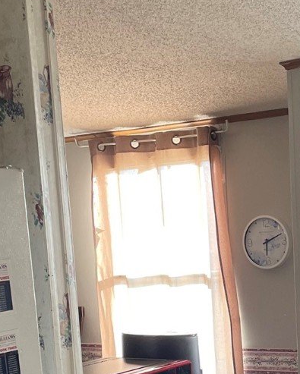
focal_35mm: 79
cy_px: 341
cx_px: 281
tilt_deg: -6.4
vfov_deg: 23.5
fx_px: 876
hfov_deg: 19.0
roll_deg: +3.4
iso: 125
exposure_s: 1/121
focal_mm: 4.2
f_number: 1.6
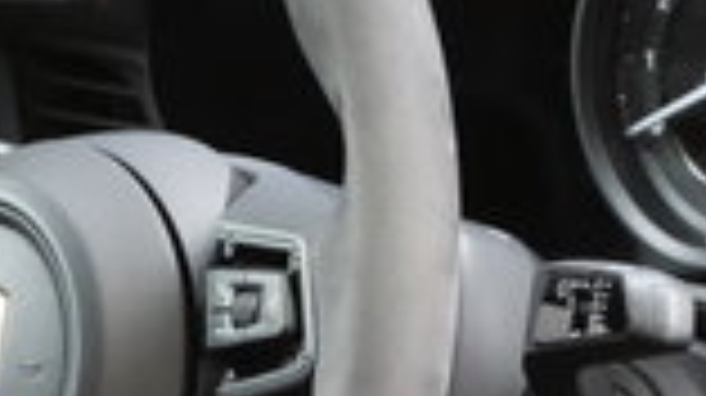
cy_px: 814
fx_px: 7182
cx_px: 1403
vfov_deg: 3.1
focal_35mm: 384
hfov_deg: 5.5
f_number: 4.8
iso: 6400
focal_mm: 50
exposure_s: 1/75
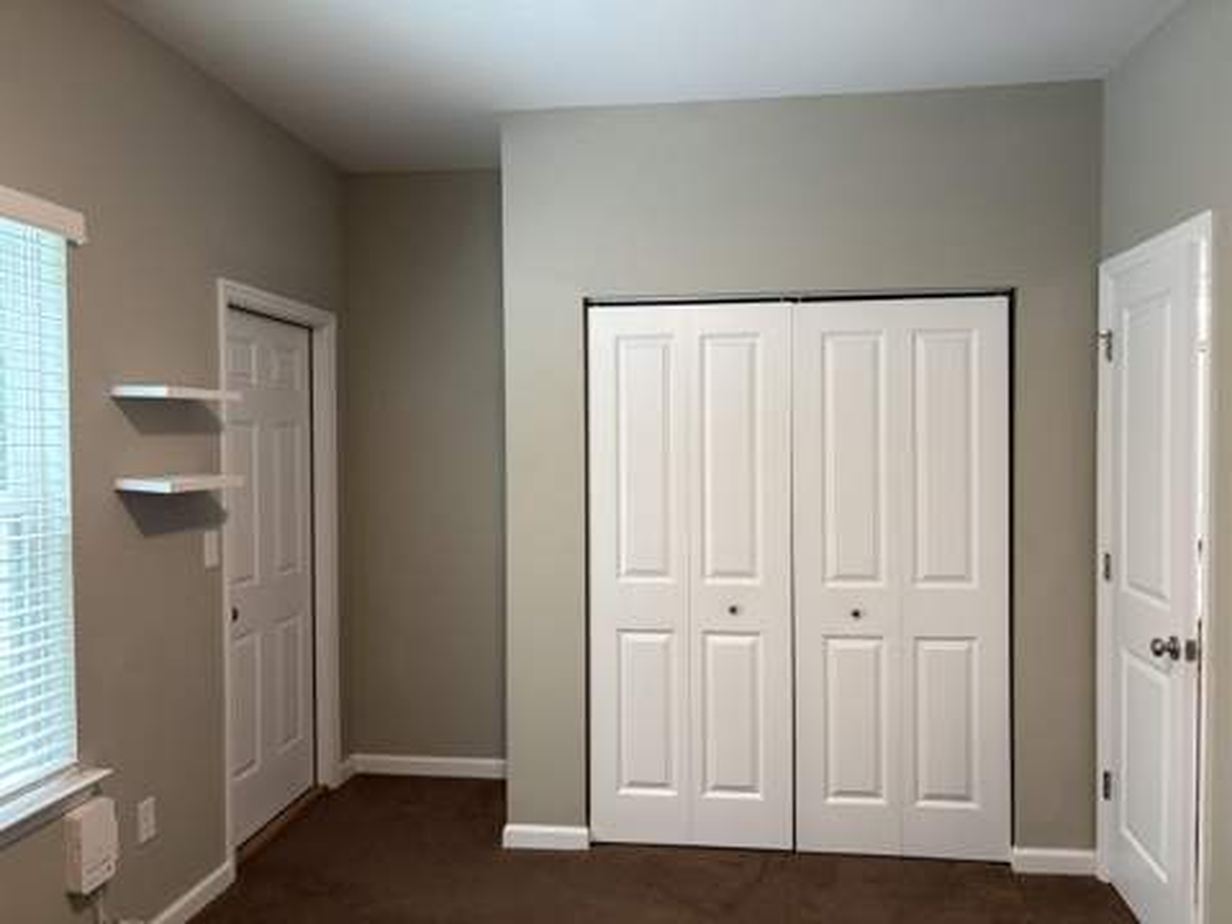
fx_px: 925
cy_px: 462
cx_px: 616
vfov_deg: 53.1
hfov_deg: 67.3
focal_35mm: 26
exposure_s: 1/60
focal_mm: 5.96
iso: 250
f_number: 1.6
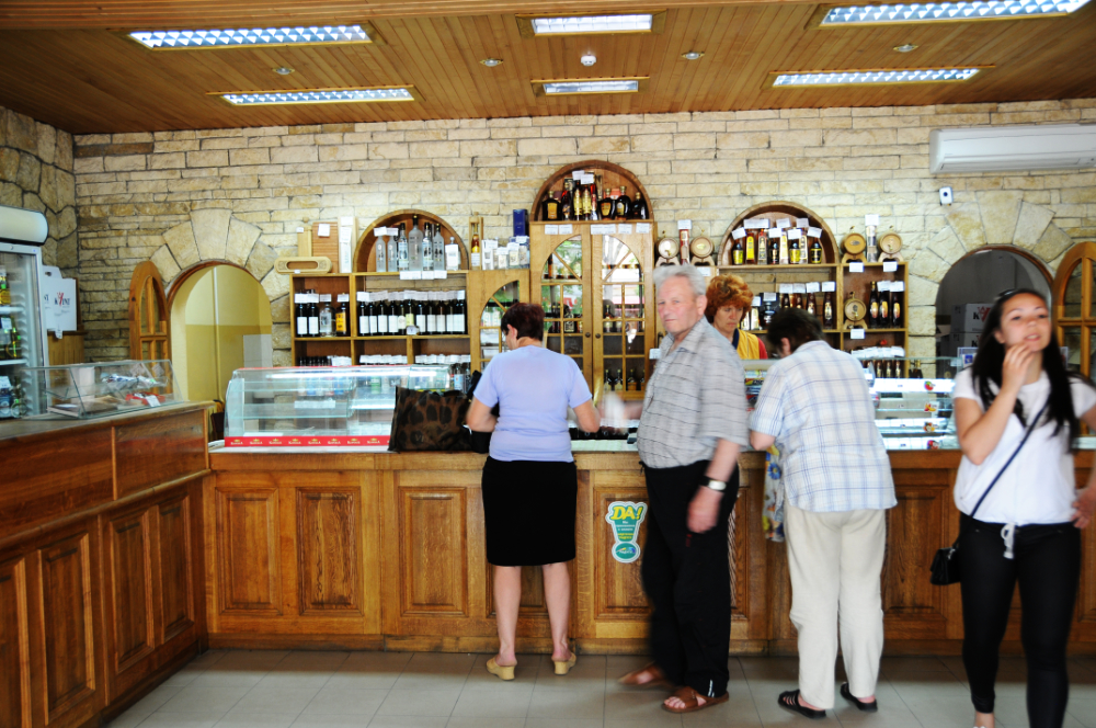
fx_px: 1003
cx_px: 548
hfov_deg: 57.3
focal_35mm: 33
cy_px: 364
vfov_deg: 39.9
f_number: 4.5
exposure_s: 1/15
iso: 320
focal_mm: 22
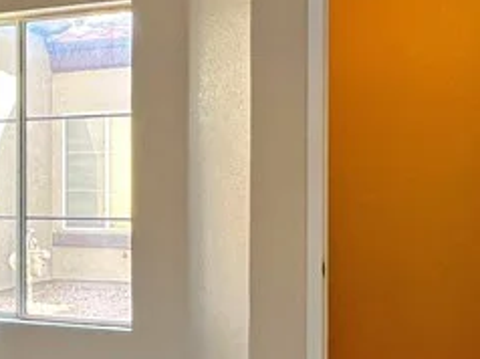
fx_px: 776
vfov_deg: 26.0
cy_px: 222
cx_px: 4
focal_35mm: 56
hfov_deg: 31.8
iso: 160
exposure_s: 1/60
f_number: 1.8
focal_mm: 1.57
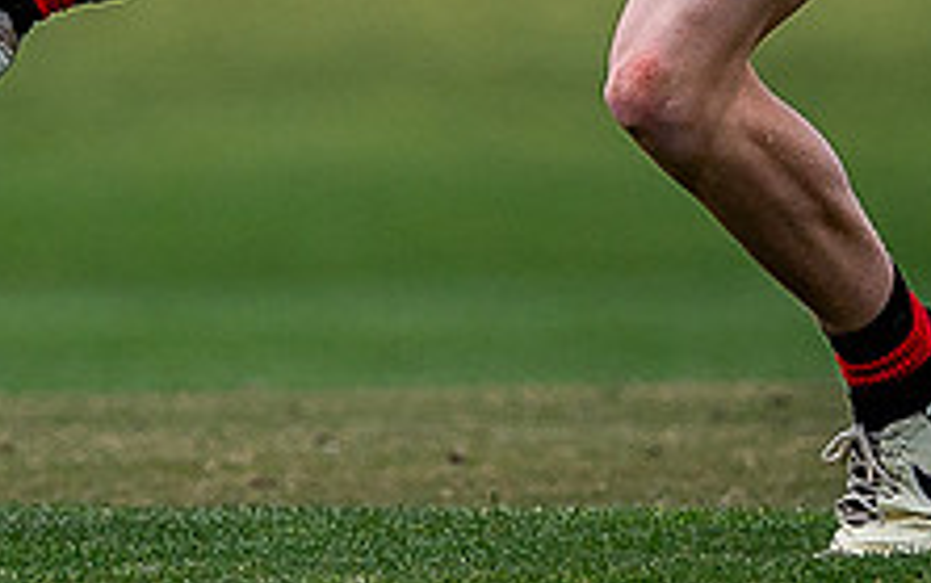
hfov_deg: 0.7
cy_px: -336
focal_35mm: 3164
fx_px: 80320
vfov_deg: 0.4
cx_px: 324
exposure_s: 1/1600
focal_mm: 500
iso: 200
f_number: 4
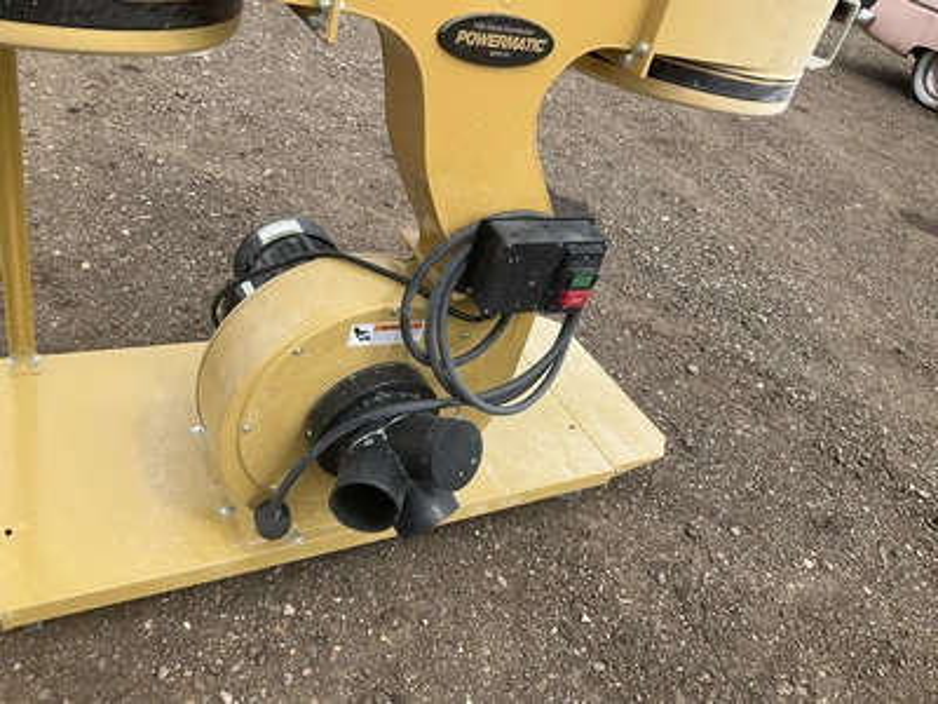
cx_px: 469
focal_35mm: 29
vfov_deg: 48.2
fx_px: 786
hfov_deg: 61.7
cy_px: 352
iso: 25
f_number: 1.8
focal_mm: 3
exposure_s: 1/1311
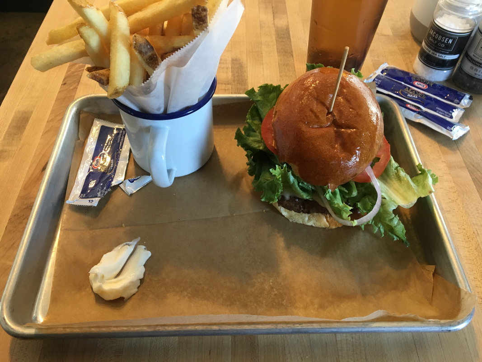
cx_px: 241
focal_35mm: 29
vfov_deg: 48.2
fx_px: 404
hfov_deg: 61.7
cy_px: 181
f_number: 2.2
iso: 100
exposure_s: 1/30
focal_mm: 4.15
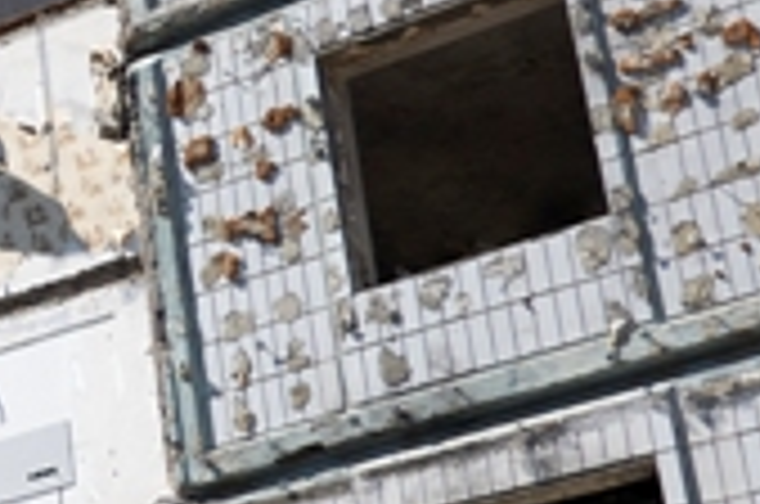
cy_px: 371
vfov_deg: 10.6
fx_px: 2697
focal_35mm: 128
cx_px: -859
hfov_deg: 13.3
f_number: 3.2
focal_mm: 18
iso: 200
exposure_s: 1/3200
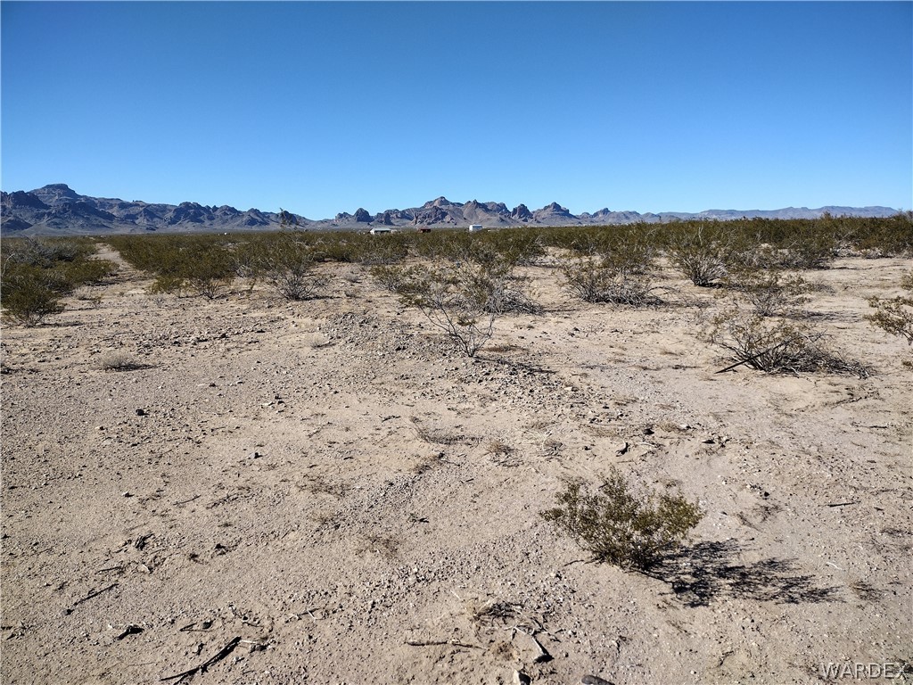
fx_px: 712
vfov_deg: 51.4
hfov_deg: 65.3
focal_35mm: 27
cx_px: 456
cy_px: 342
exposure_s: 1/2281
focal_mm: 4.71
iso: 100
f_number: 1.7
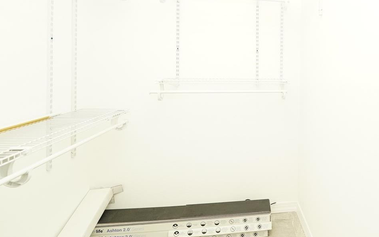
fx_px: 248
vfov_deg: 49.6
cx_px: 297
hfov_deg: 68.4
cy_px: 68
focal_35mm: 24
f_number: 5
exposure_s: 1/100
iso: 1000
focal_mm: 14
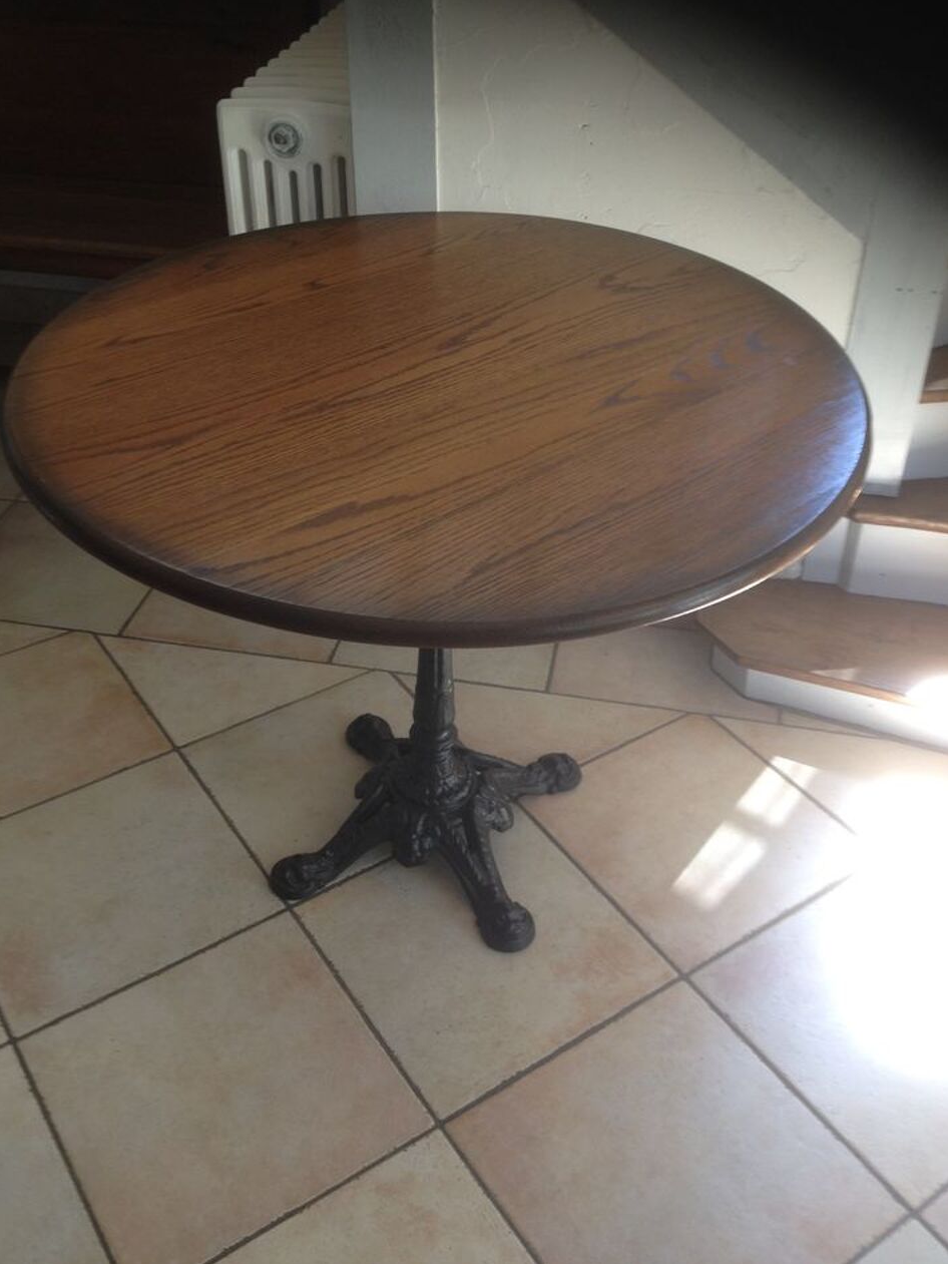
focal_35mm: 37
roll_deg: +0.6
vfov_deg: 50.1
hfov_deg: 38.7
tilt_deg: -41.4
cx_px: 450
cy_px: 599
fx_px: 1351
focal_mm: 4.28
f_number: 2.4
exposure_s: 1/30
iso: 50
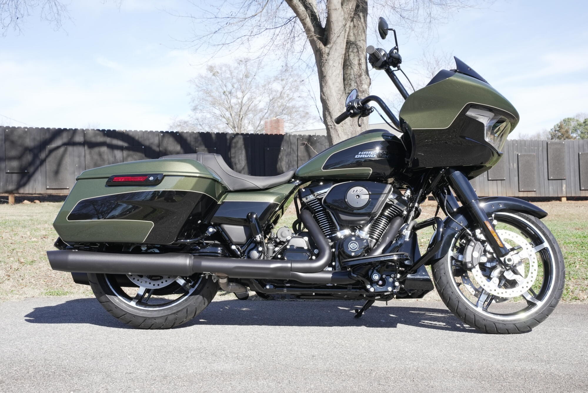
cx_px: 294
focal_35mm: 50
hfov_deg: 39.4
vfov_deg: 26.9
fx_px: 822
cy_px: 196
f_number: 11
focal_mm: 50.3
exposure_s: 1/250
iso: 640
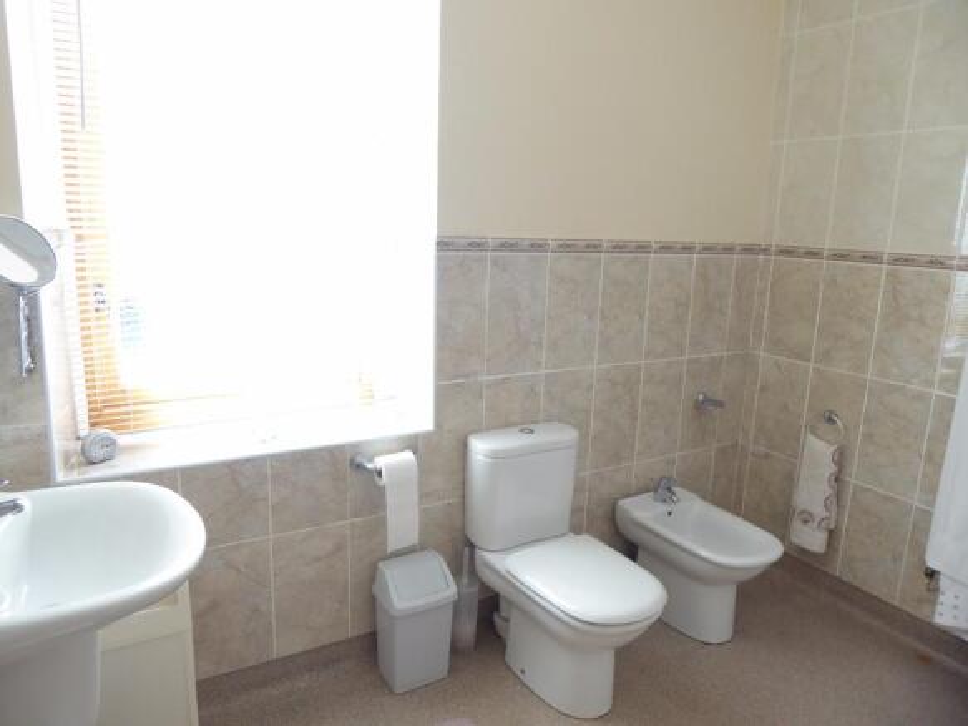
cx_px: 484
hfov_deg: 71.6
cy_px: 363
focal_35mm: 24
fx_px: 671
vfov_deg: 56.8
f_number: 3.3
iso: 160
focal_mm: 4.3
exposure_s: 1/60
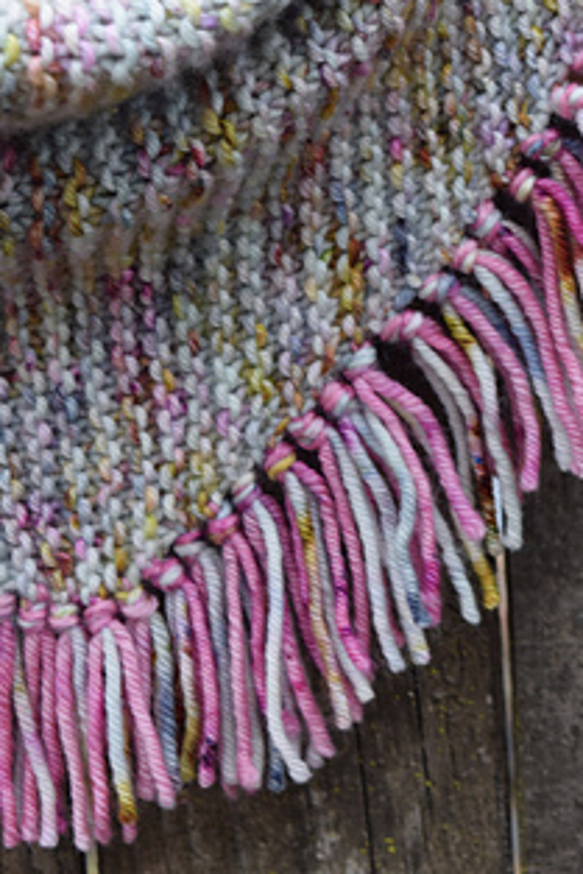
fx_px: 3130
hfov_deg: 10.6
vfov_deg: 15.8
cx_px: 459
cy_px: 168
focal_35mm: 129
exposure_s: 1/125
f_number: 7.1
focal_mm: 42
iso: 400
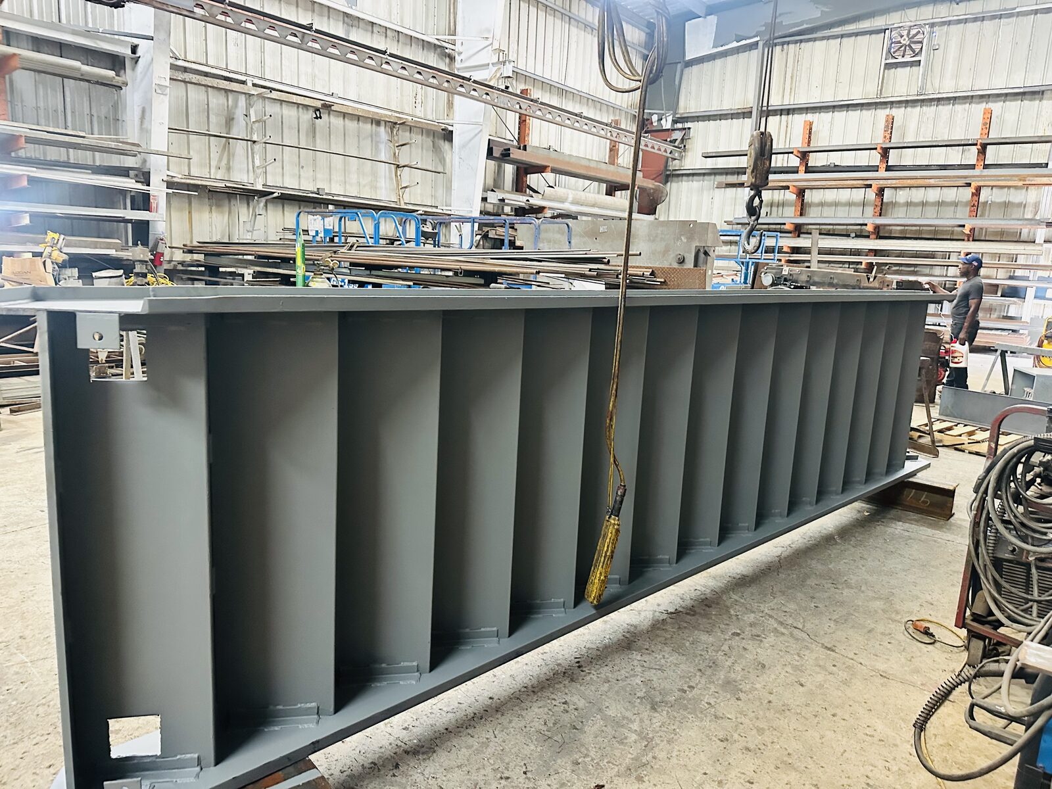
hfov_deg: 71.6
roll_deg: -3.2
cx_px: 526
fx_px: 729
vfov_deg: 56.8
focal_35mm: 24
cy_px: 394
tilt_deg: -9.7
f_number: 1.78
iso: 1000
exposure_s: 1/55
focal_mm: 6.86
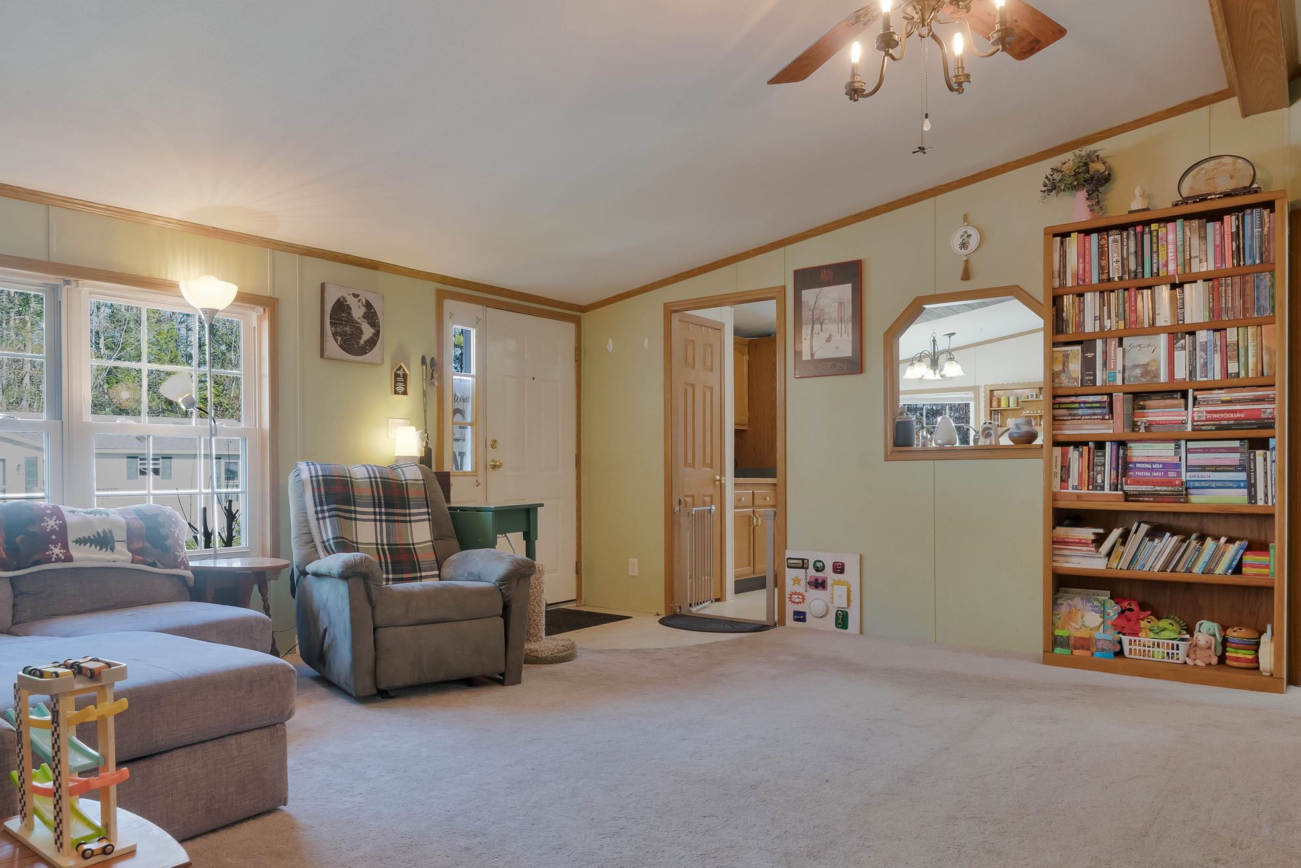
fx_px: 903
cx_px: 529
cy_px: 475
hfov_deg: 70.9
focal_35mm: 25
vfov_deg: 51.2
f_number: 8
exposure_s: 1/125
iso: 800
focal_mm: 16
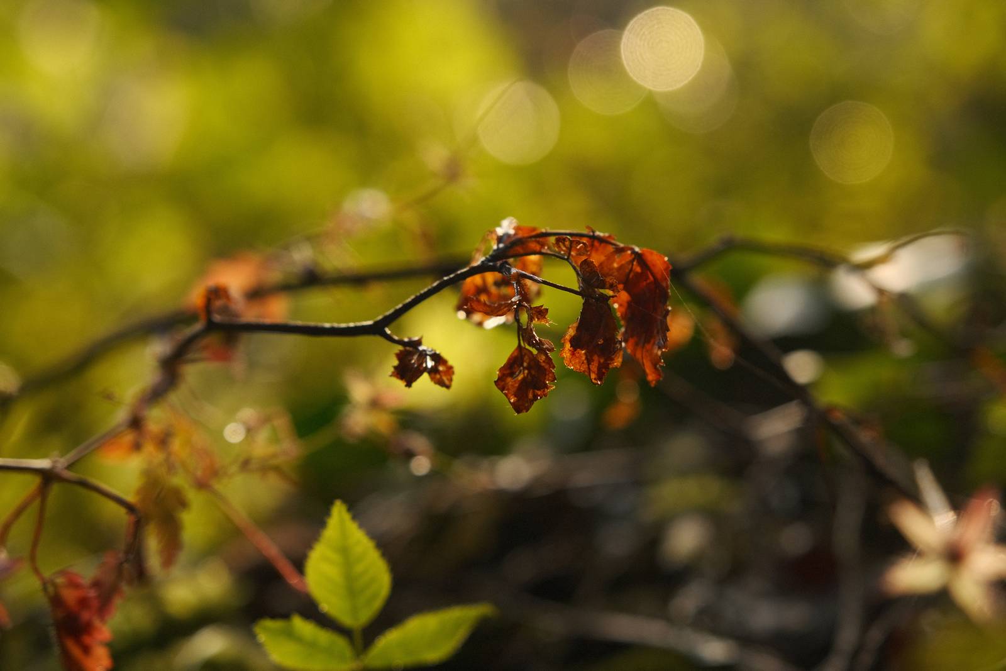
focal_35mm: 79
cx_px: 503
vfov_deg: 17.3
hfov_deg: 25.7
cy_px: 336
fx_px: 2208
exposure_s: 1/400
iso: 640
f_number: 4
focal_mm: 52.4
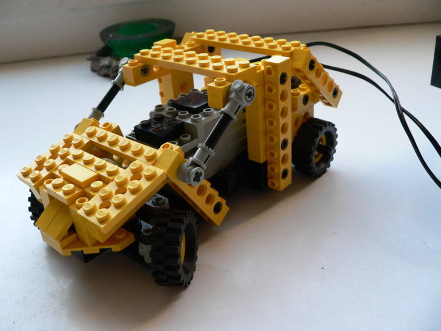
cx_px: 220
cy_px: 166
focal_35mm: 36
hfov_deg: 51.4
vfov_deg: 39.7
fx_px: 459
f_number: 2.8
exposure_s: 1/60
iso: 200
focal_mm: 6
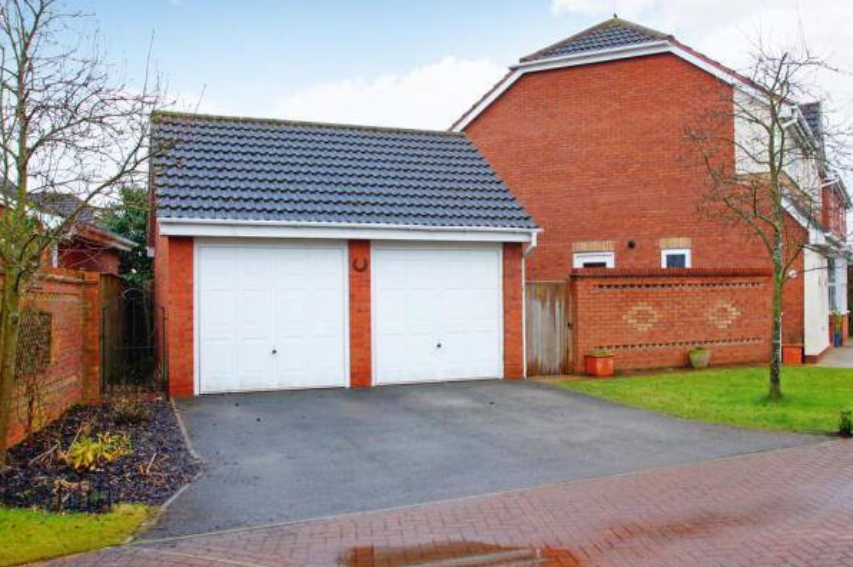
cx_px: 462
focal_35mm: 33
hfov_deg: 57.2
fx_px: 781
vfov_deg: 39.9
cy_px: 268
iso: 200
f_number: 10
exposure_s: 1/80
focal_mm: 20
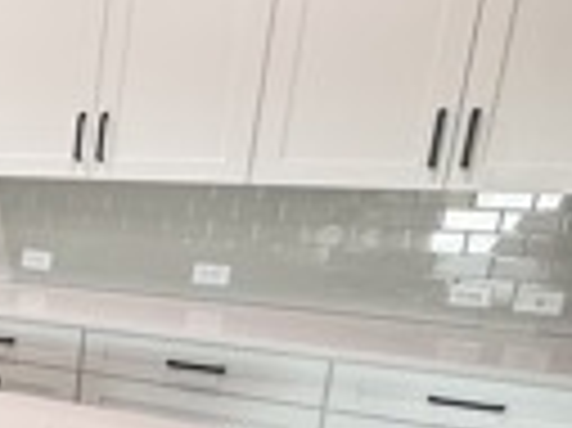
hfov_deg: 20.7
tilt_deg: -16.1
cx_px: -450
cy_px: 414
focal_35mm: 66
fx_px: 1090
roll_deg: +2.4
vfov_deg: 21.5
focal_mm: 2.22
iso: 200
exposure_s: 1/60
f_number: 2.2
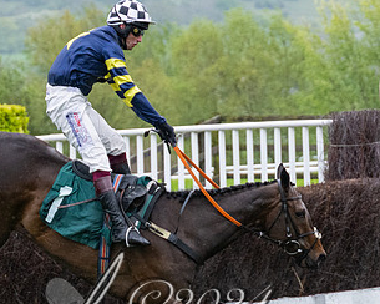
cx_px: 150
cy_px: 261
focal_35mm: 396
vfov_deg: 3.9
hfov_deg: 4.9
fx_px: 4454
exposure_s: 1/1250
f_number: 4
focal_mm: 110
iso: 1000
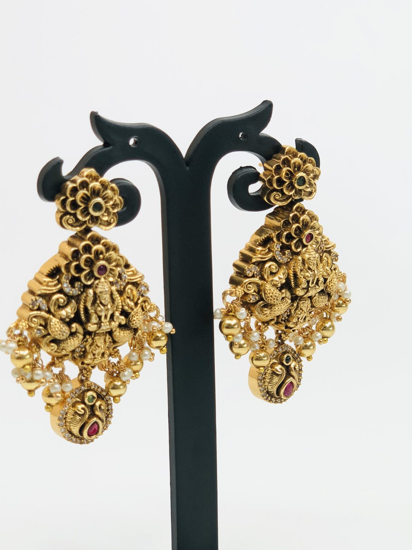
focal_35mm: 73
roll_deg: +1.8
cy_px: 283
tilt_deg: -10.7
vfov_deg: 26.7
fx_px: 1158
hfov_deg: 20.2
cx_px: 195
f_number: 2.4
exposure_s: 1/100
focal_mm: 6
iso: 16
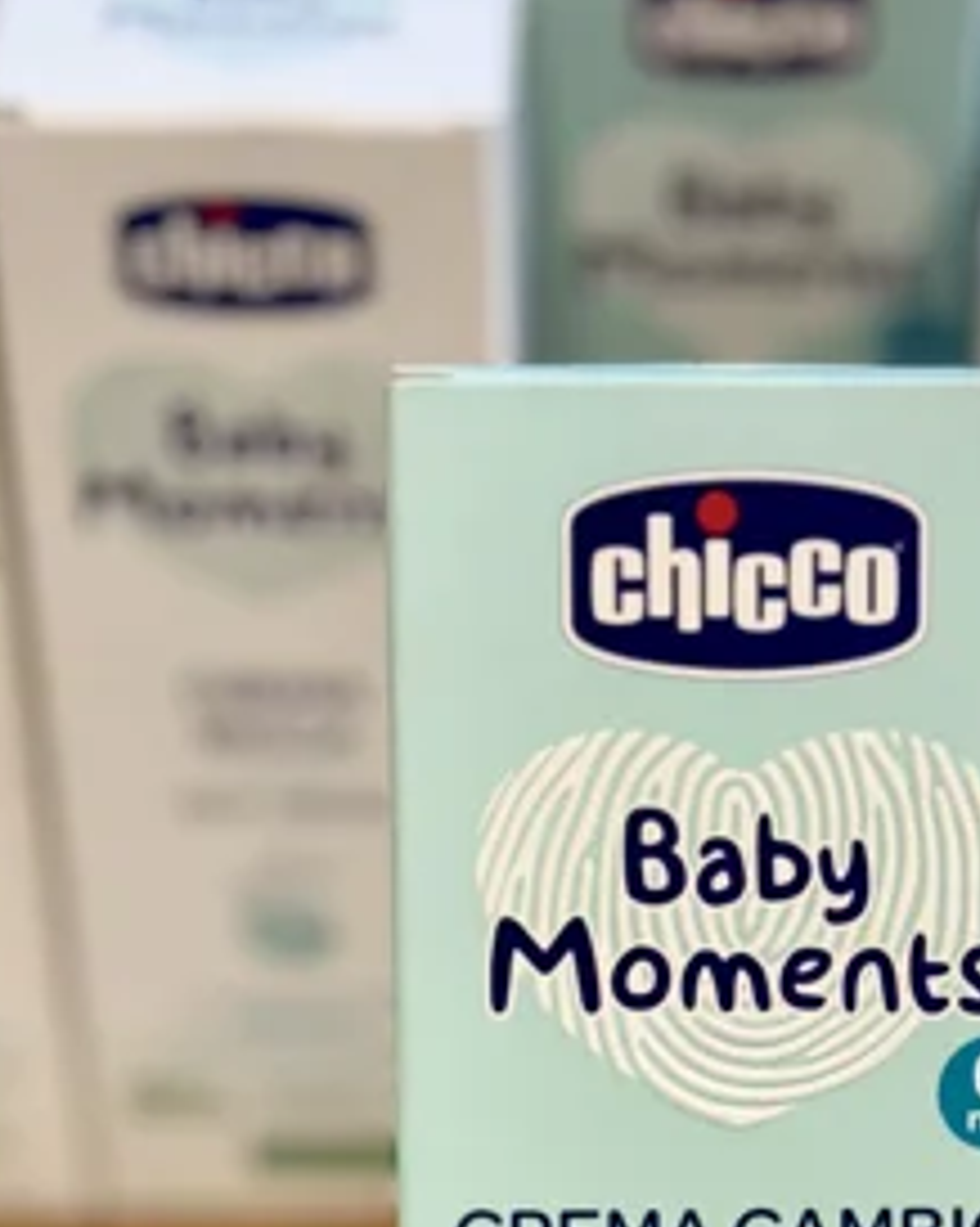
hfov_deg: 12.9
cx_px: 778
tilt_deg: -42.8
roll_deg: +0.1
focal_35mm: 119
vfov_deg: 15.6
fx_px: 4319
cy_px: 1416
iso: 64
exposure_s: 1/100
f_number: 1.6
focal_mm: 5.96
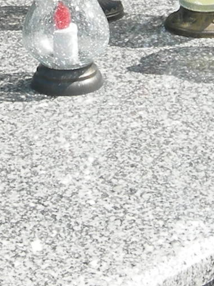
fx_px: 1534
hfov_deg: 8.0
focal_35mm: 186
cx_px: 44
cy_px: -86
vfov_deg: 10.4
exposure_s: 1/172
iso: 64
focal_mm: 7.5
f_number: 6
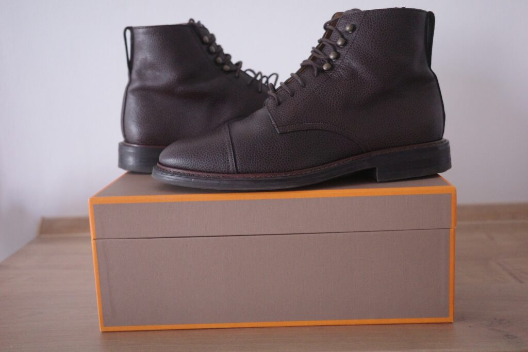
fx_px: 587
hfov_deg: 48.5
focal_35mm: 40
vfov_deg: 33.4
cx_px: 264
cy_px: 176
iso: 4000
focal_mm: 26
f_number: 2.8
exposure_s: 1/100
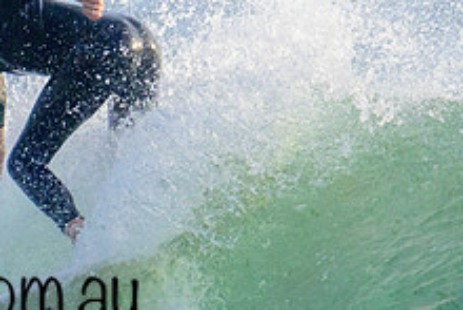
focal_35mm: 2887
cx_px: 25
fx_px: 37153
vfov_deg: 0.5
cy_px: 182
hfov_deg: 0.7
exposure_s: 1/2000
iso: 2500
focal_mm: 800
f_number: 13
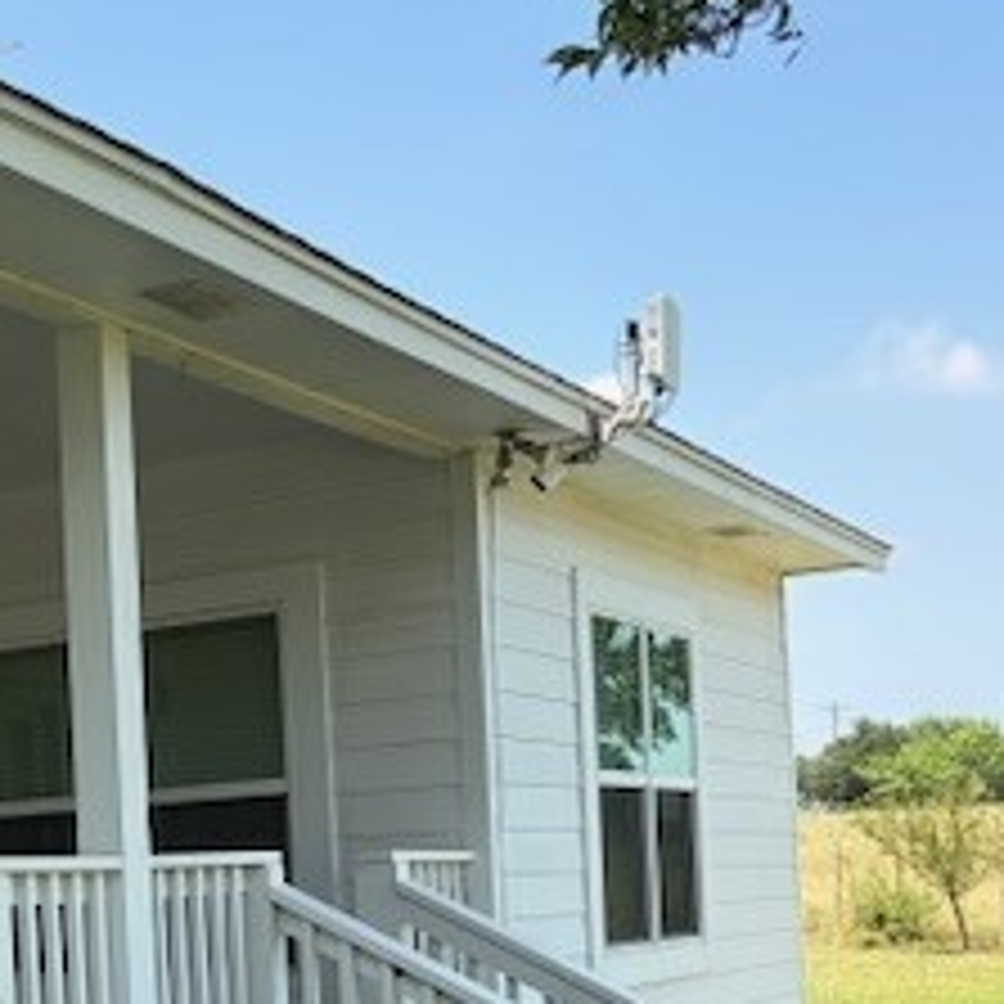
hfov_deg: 24.1
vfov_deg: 25.3
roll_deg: +3.0
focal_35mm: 66
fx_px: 2166
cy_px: 905
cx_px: -144
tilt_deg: +0.8
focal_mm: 5.96
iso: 50
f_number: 1.6
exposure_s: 1/1217
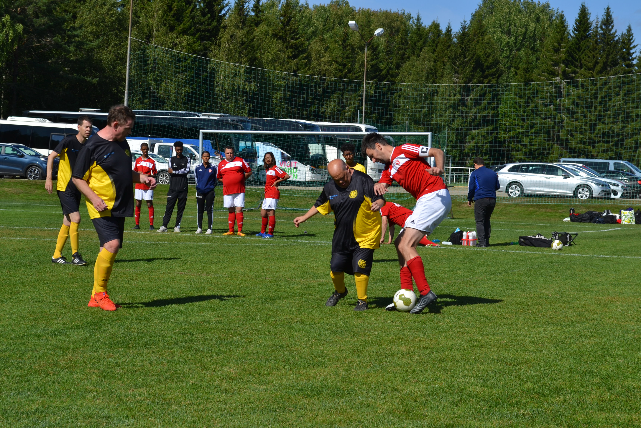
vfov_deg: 16.6
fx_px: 1469
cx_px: 320
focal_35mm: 82
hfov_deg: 24.6
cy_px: 214
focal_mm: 55
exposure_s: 1/320
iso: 100
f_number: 8
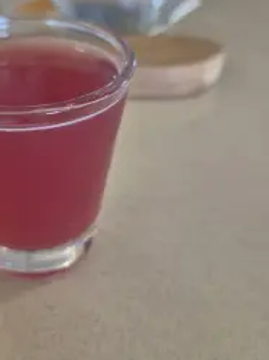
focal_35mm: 37
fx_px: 384
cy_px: 191
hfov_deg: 37.8
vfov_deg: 50.2
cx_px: 72
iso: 640
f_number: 1.8
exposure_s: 1/60
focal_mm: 5.4
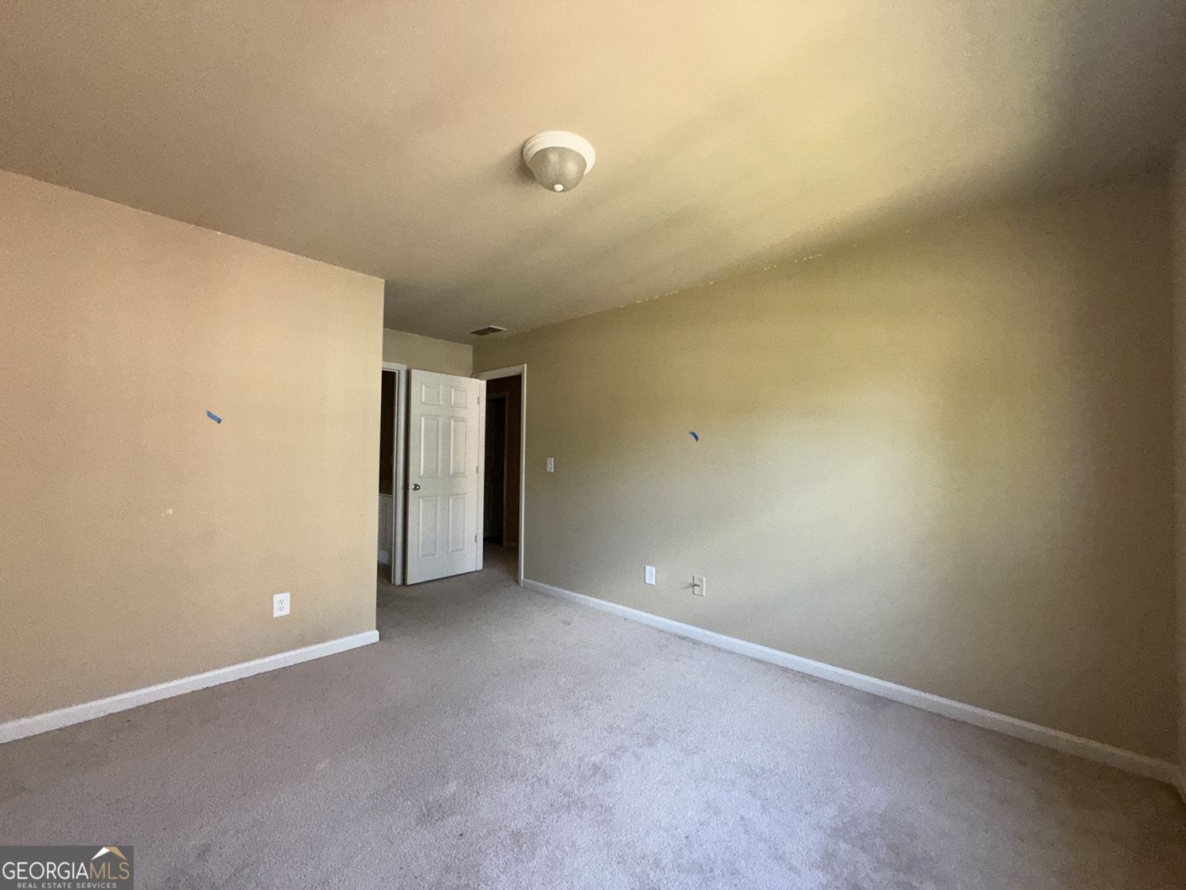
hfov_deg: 102.1
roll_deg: -0.4
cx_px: 593
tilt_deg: +1.4
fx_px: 480
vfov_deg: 85.7
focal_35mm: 14
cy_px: 445
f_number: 2.2
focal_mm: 2.22
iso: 250
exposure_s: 1/116
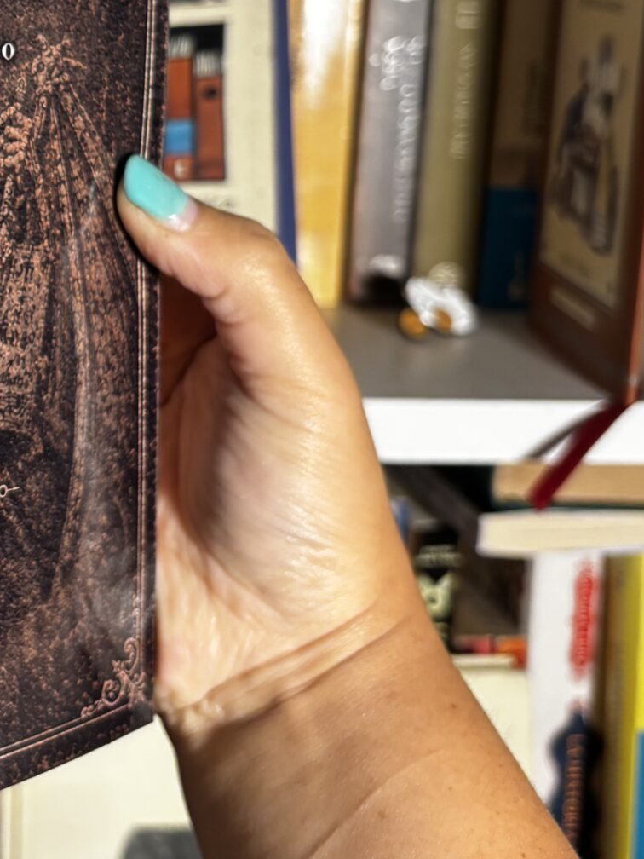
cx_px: -143
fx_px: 1637
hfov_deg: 20.7
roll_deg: -3.3
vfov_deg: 29.0
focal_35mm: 66
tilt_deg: -10.8
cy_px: 225
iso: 125
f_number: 1.6
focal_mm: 5.96
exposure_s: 1/50
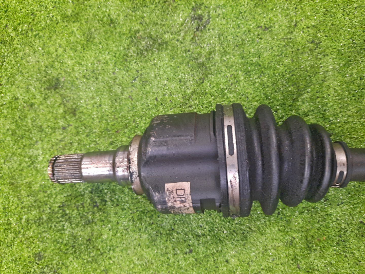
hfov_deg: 69.4
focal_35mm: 25
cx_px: 182
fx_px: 264
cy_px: 137
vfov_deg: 54.9
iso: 357
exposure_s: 1/25
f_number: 2
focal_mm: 4.6
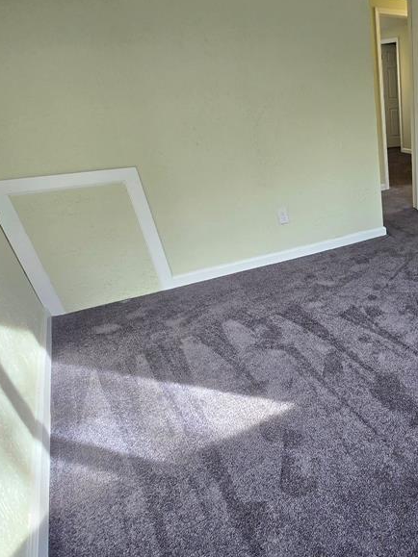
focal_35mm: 23
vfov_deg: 73.9
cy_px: 288
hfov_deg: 48.3
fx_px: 370
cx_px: 420
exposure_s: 1/60
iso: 64
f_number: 2.2
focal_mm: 2.2
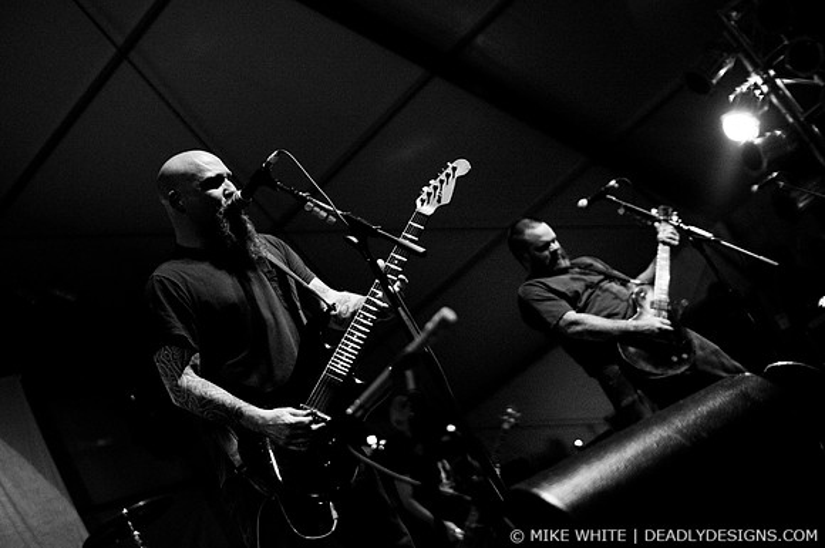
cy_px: 274
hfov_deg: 43.7
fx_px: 1030
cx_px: 412
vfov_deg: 29.8
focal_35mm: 45
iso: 1000
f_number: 1.4
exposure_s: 1/60
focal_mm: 30
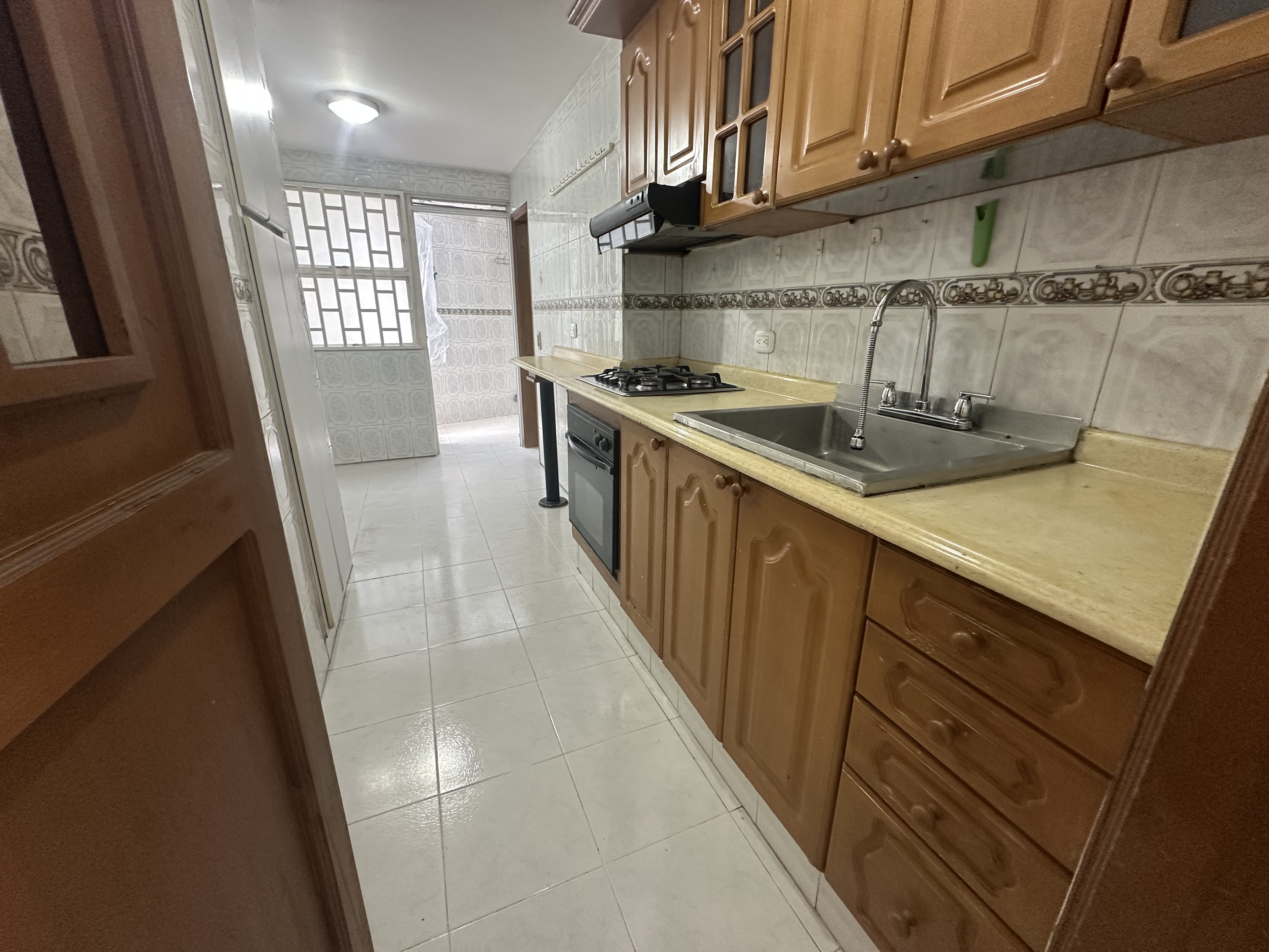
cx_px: 634
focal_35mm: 14
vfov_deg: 85.7
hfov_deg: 102.1
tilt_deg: -16.9
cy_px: 476
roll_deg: -0.7
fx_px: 513
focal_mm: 2.22
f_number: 2.2
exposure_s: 1/60
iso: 250
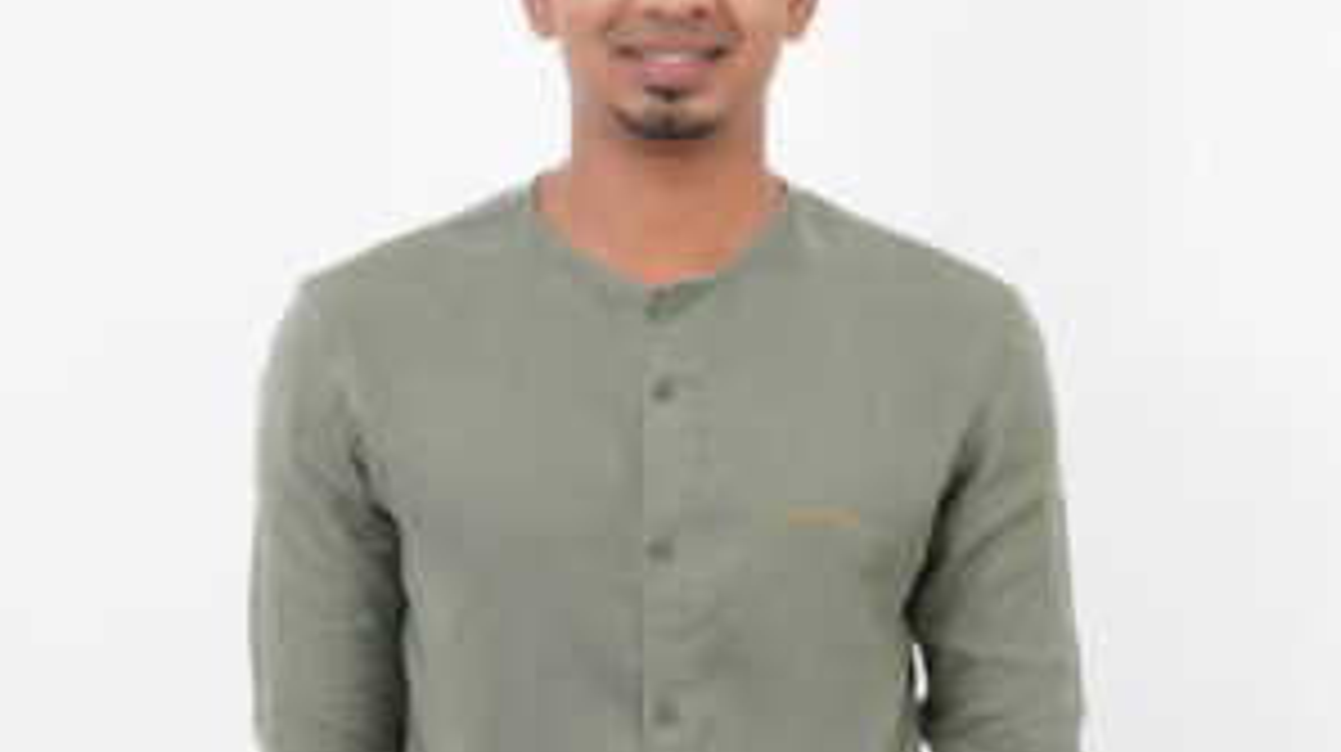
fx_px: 2700
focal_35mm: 76
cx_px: 670
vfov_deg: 15.7
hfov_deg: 27.9
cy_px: 612
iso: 200
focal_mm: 32
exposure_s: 1/100
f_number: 8
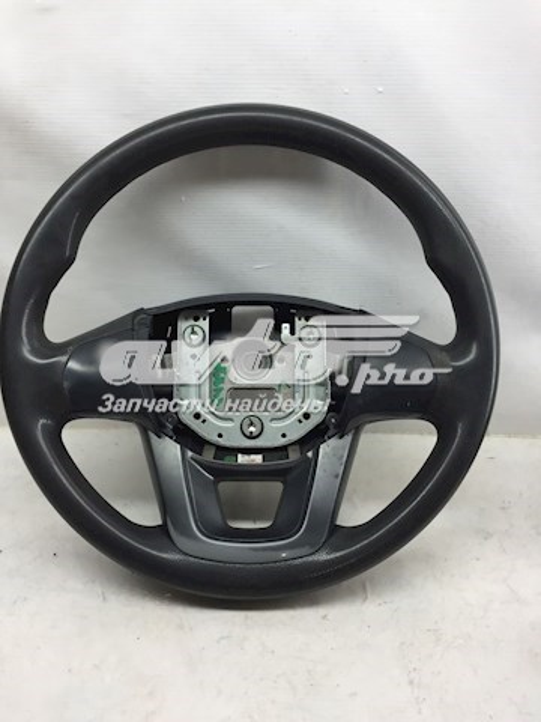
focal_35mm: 29
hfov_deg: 48.2
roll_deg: -1.7
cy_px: 361
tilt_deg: -27.3
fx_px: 604
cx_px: 270
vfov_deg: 61.7
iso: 32
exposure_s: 1/33
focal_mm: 4.15
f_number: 2.2
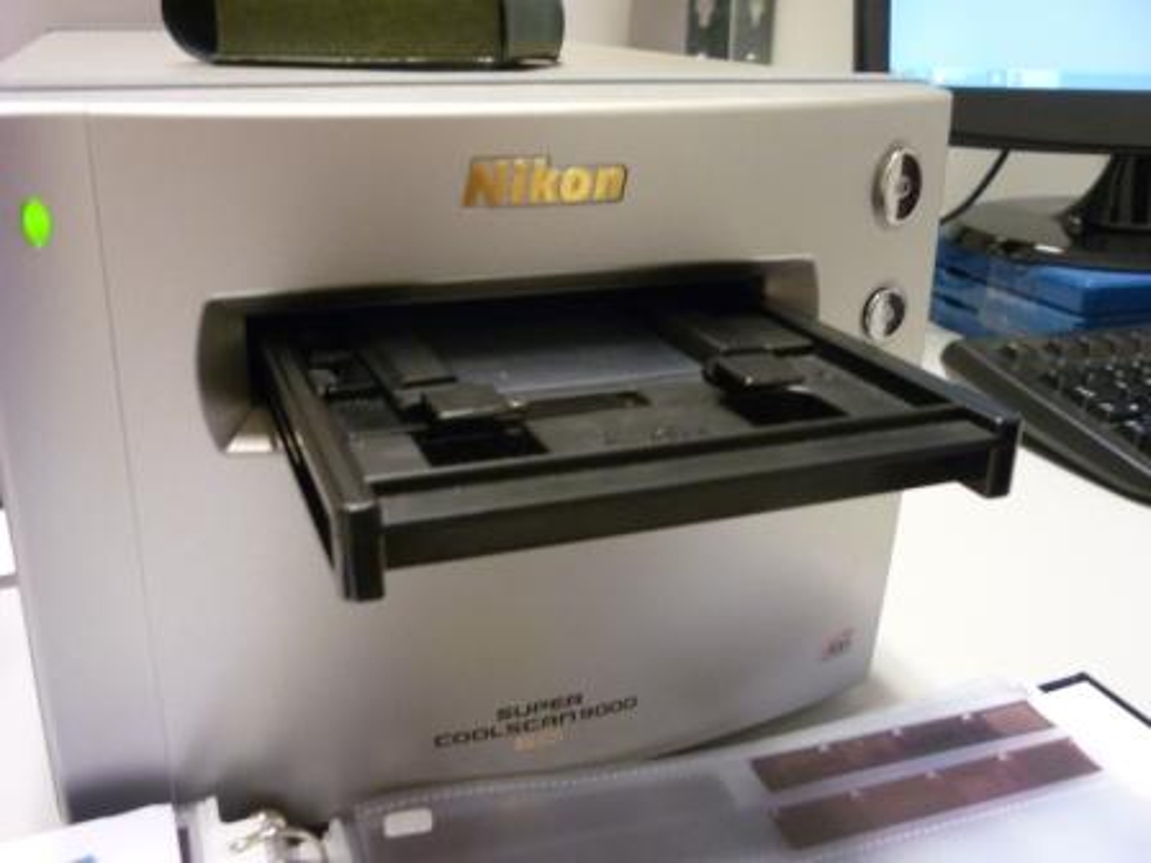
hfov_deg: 55.4
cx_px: 576
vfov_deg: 42.9
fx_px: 1097
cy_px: 432
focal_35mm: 33
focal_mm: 5.5
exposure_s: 1/20
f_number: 2.8
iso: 400
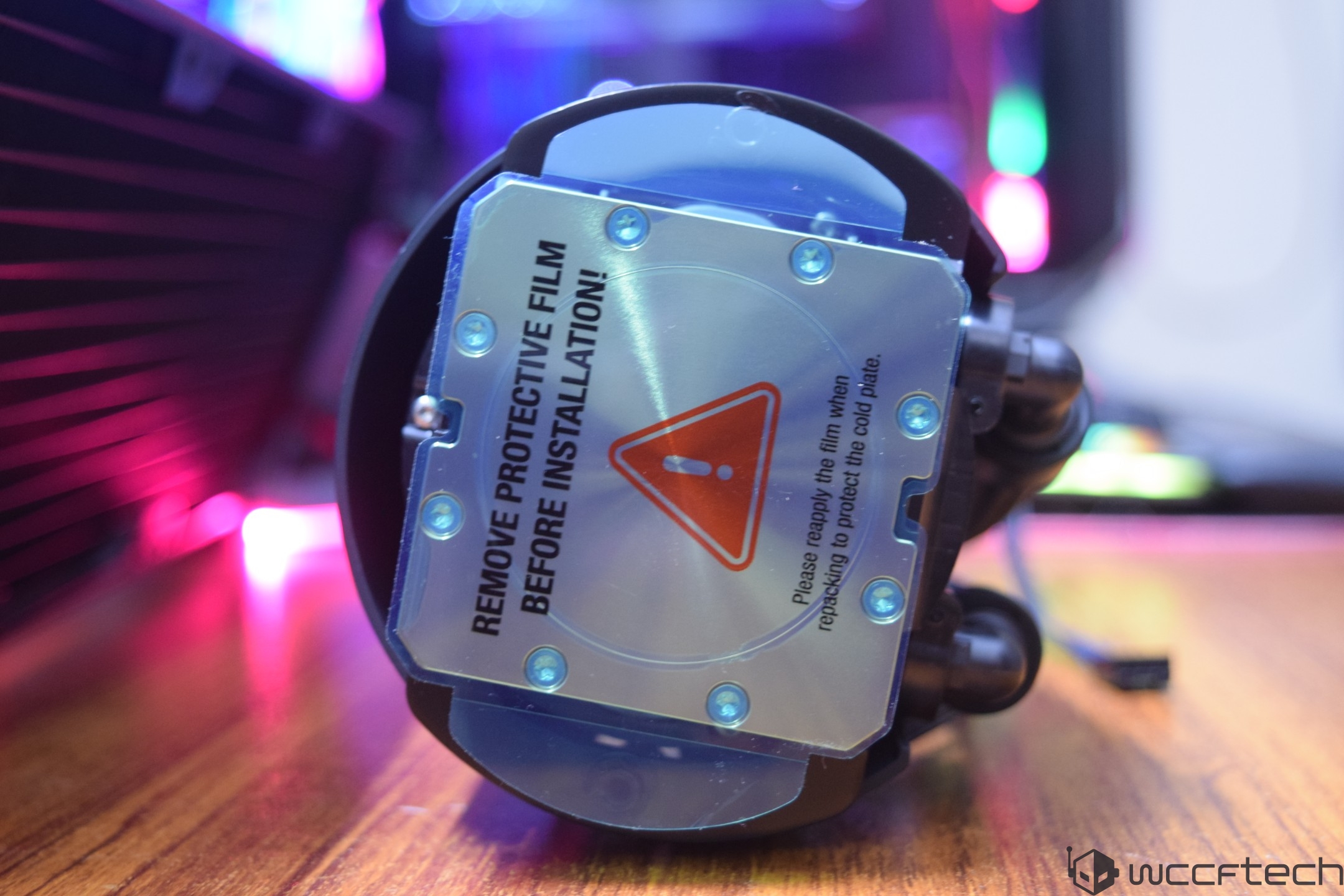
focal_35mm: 57
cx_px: 672
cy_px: 448
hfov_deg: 35.1
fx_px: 2128
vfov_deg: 23.8
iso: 1600
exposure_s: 1/8
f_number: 4.8
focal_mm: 38
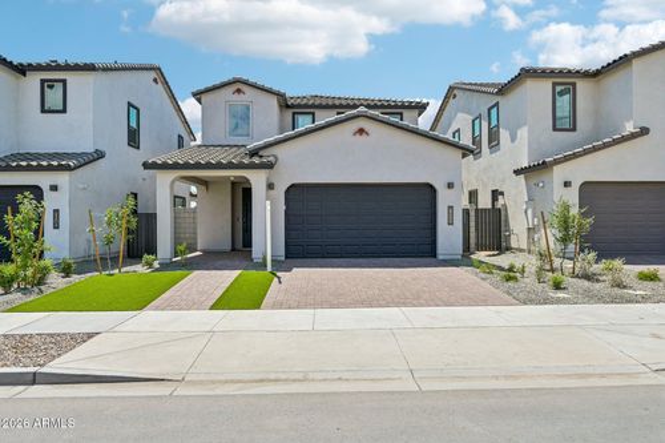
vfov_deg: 53.1
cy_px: 222
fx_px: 443
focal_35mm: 24
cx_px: 332
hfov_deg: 73.8
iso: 100
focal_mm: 24
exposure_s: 1/640
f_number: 8
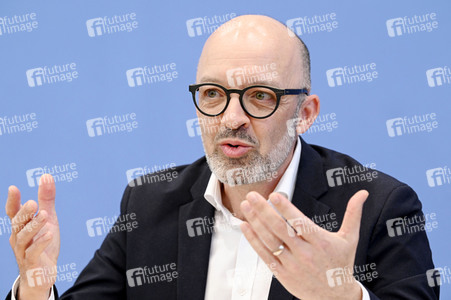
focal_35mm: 150
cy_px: 150
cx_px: 226
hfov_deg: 13.7
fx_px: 1878
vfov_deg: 9.1
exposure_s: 1/640
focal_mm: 150
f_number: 5
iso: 3200
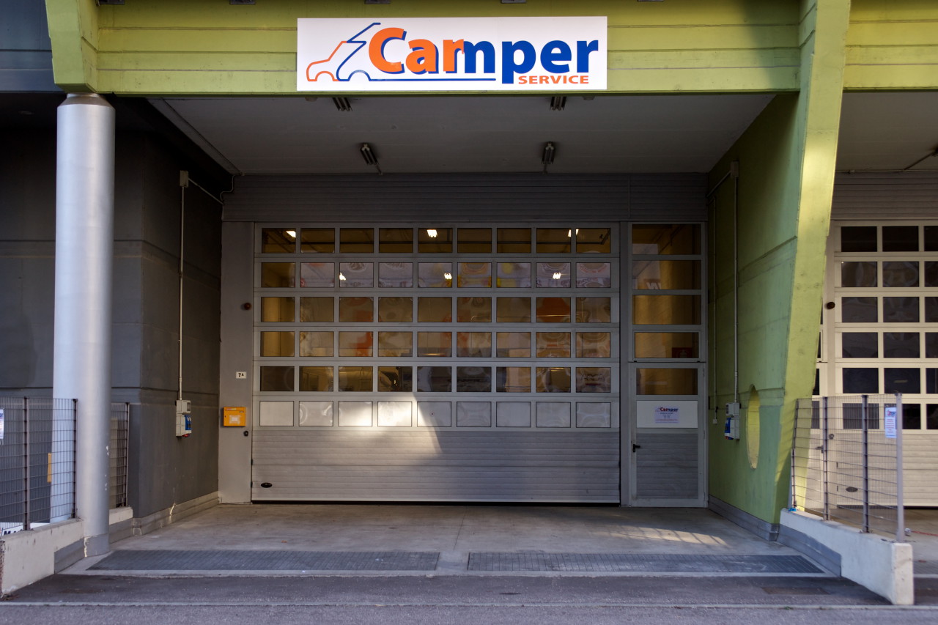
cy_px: 312
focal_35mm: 50
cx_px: 469
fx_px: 1303
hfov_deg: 39.6
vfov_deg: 27.0
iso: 200
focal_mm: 50
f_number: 5
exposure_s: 1/80
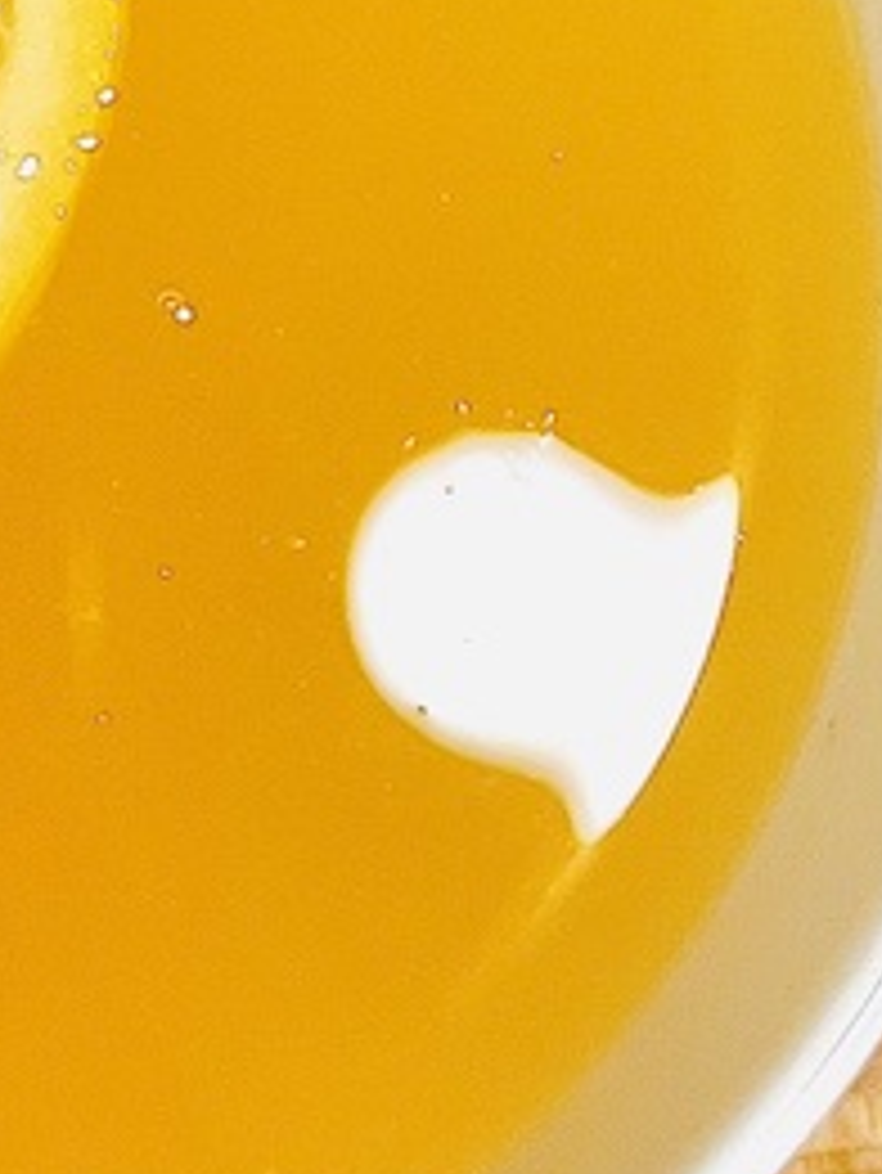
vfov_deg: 19.0
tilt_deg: -81.5
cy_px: 157
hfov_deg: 14.2
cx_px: -112
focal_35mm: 102
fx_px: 3462
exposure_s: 1/60
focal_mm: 5.7
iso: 125
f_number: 1.5
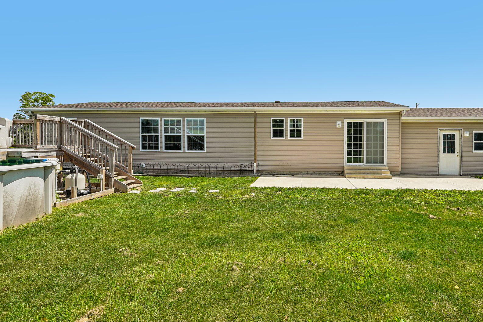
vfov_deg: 55.8
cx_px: 288
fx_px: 304
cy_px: 147
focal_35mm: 23
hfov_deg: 76.2
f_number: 8
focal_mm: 17.5
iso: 100
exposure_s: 1/640
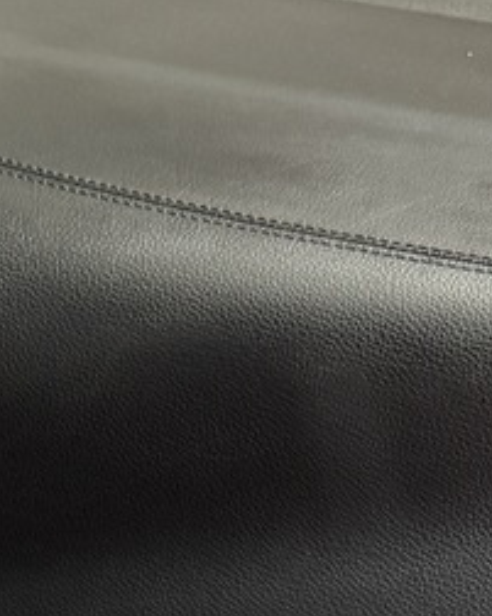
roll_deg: +0.4
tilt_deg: -32.2
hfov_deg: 11.0
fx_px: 2443
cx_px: -257
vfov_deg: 13.5
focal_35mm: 134
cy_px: 953
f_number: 1.78
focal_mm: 6.76
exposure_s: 1/60
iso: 400
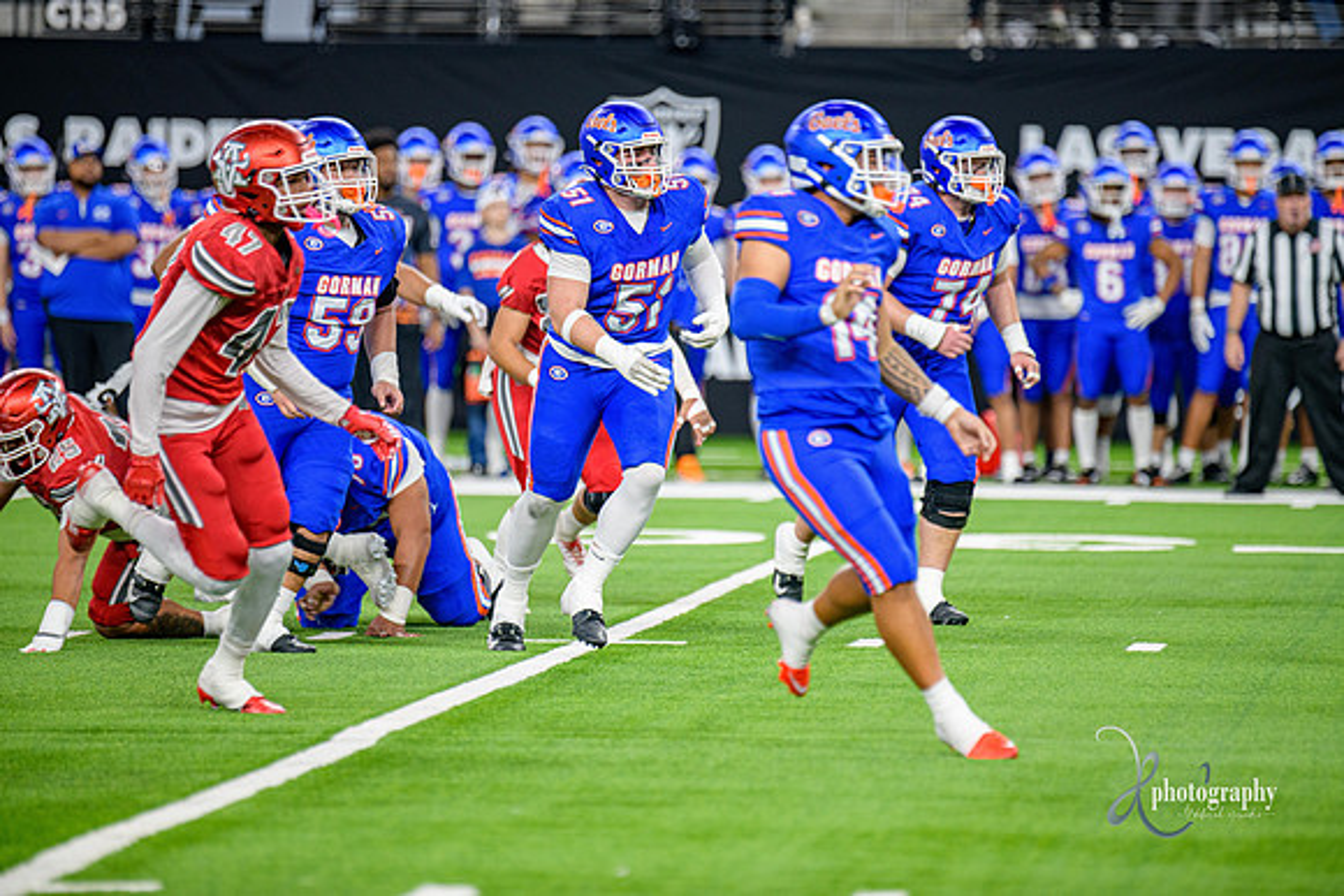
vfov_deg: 5.1
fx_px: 10082
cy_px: 448
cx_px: 672
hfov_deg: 7.6
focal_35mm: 270
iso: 1000
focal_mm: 270
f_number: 2.8
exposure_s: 1/400
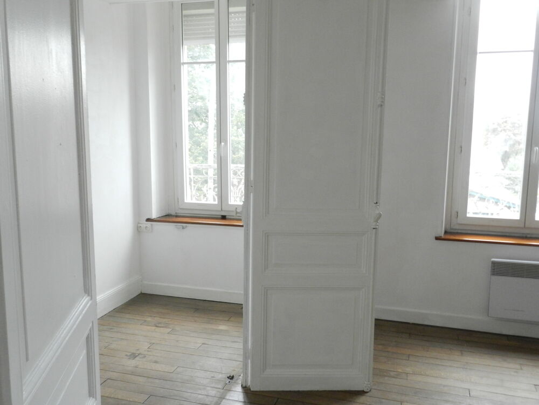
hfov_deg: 56.8
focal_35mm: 32
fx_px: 498
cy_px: 202
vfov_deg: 44.2
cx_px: 270
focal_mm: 5.6
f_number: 3.7
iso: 640
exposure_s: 1/60
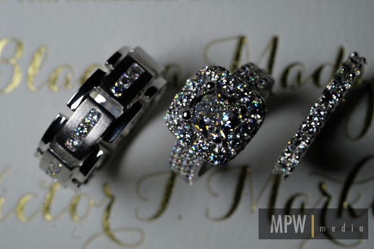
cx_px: 187
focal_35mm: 90
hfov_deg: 22.6
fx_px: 935
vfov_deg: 15.2
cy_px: 124
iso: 250
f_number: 11
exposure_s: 1/125
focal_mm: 60
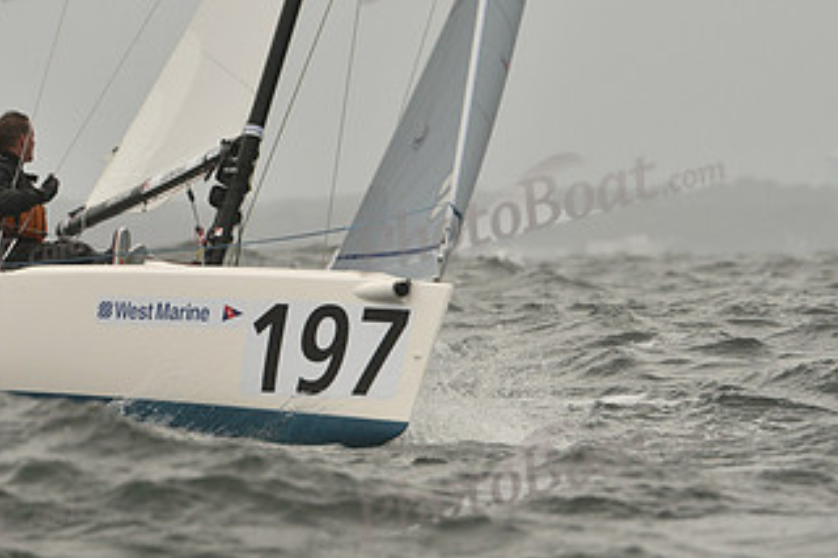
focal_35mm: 725
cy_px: 109
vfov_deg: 1.9
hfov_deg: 2.8
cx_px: 223
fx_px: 16867
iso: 400
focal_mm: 400
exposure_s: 1/1250
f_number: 7.1
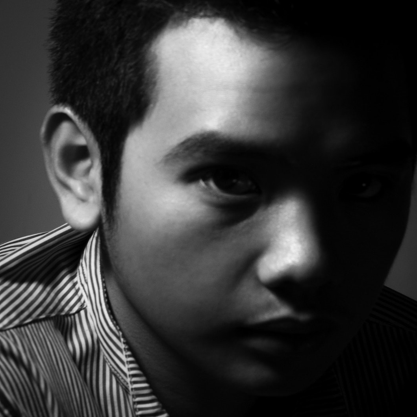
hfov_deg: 10.7
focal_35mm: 164
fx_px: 2230
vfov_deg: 10.7
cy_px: 245
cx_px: 209
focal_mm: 85
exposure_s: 1/20
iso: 200
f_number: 8
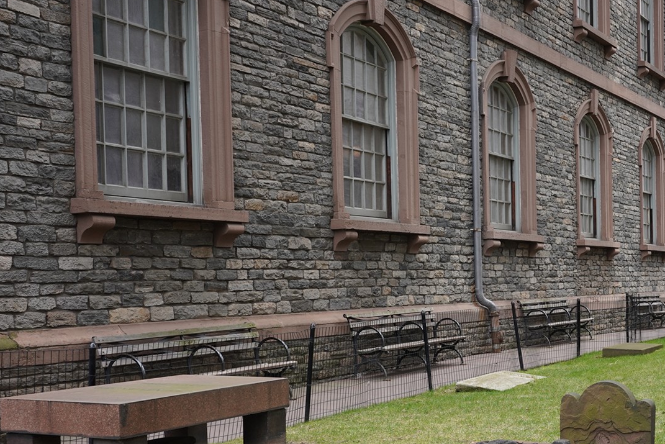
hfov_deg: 34.5
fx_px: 1035
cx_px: 535
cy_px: 306
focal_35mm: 56
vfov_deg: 24.1
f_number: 8
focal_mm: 30
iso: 400
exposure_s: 1/80
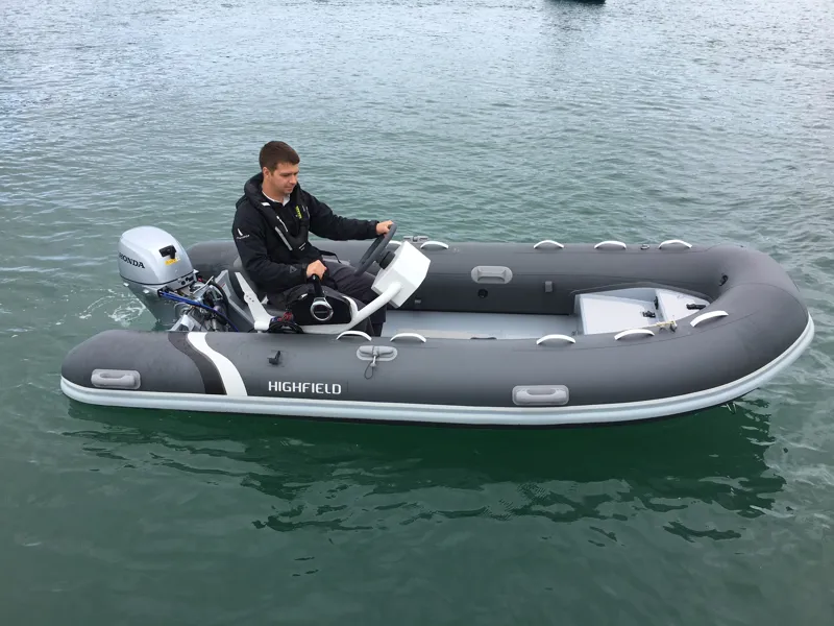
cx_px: 417
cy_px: 313
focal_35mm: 29
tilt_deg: -24.5
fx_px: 699
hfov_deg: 61.7
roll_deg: -0.4
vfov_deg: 48.2
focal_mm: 4.15
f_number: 2.2
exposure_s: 1/574
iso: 25
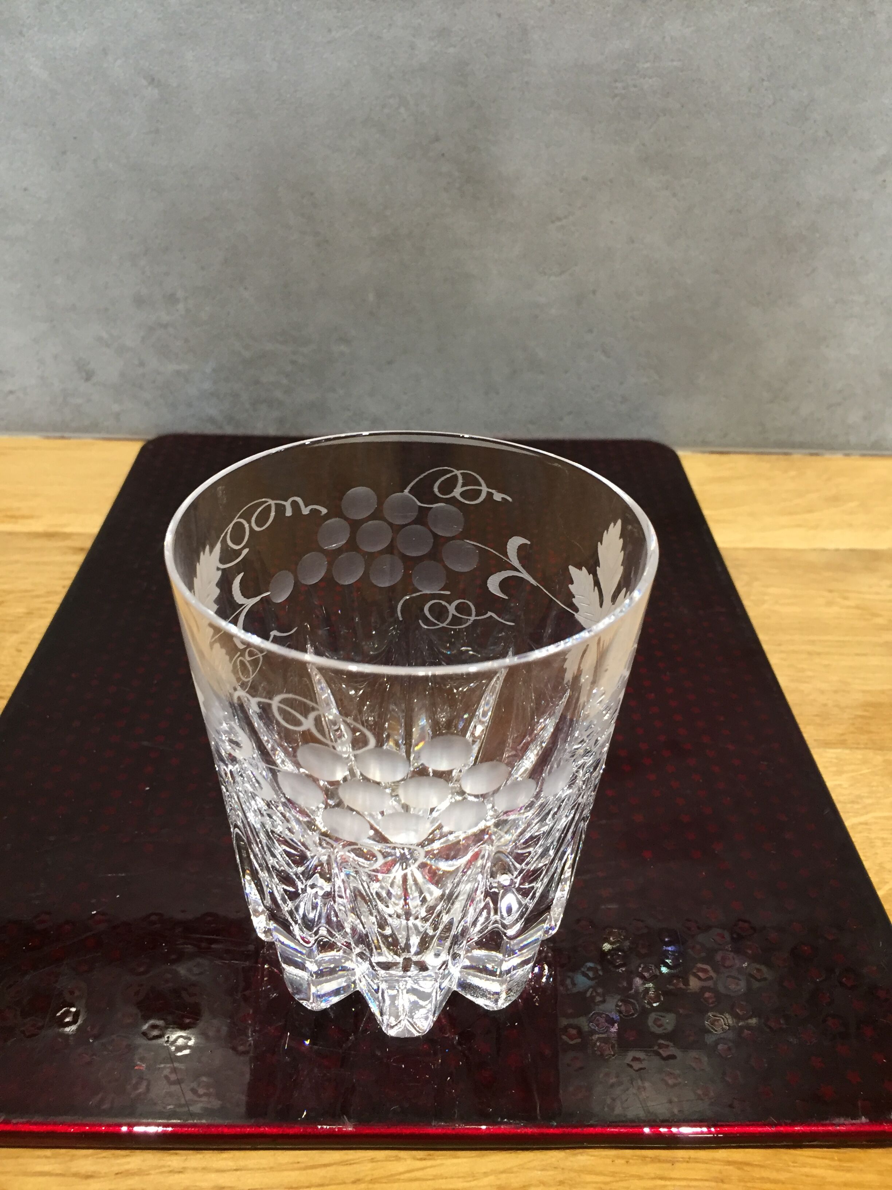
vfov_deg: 61.7
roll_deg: -1.6
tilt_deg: -32.6
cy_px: 595
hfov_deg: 48.2
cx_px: 446
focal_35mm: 29
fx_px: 996
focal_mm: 4.15
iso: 160
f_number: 2.2
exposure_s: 1/33
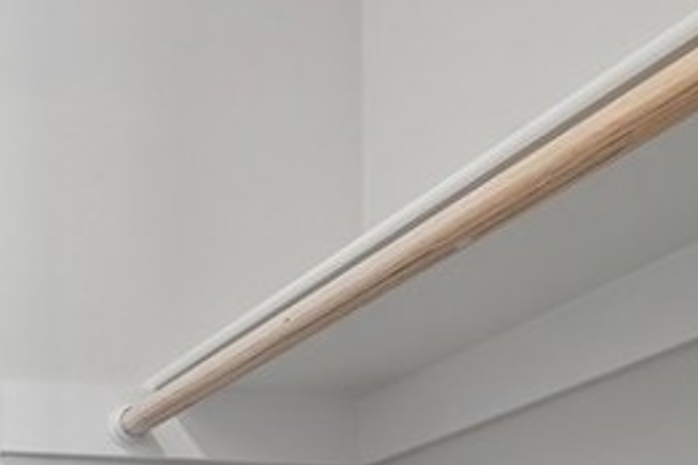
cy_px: 783
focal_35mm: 55
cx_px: -302
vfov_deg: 19.7
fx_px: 1066
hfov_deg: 27.3
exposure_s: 1/8
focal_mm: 14
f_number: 9
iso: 400
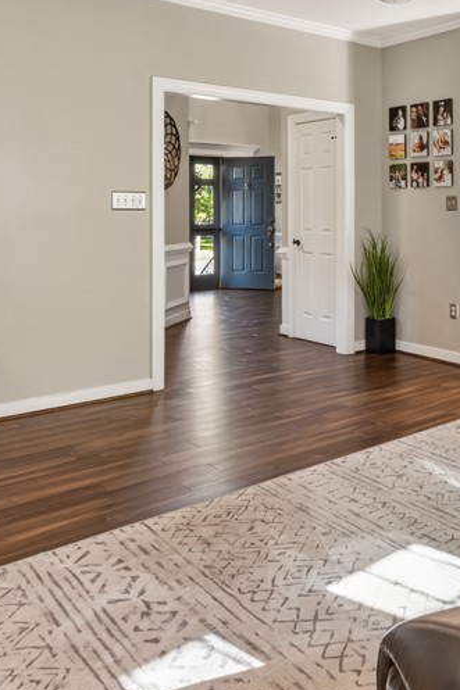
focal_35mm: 35
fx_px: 671
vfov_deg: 53.2
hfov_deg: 34.7
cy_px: 221
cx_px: 448
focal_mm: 16
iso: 1250
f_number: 9
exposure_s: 1/8
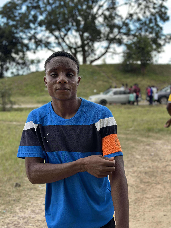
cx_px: 86
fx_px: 316
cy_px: 114
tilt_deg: -4.8
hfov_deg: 30.3
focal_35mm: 48
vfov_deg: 39.7
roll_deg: -0.9
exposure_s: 1/409
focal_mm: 6.86
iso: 80
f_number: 1.78
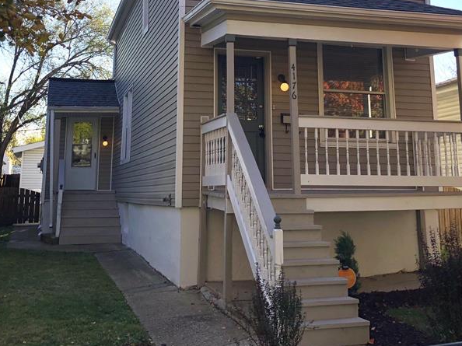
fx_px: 667
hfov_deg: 38.2
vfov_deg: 28.3
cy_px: 57
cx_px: 252
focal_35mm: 50
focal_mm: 3.99
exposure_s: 1/1000
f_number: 1.8
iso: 20
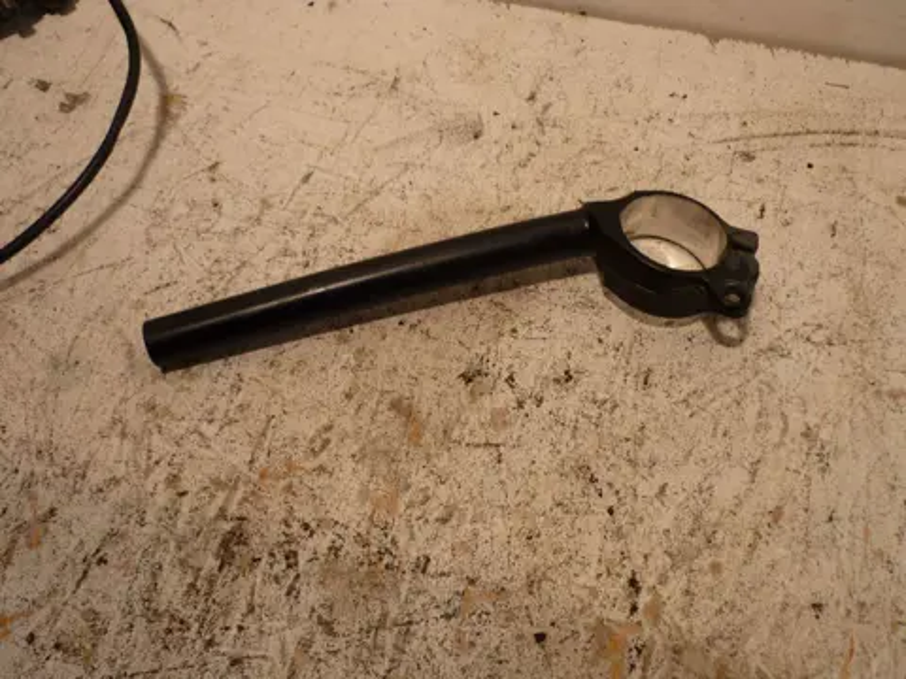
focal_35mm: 33
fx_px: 864
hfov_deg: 55.4
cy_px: 340
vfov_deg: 42.9
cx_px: 453
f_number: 2.8
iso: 80
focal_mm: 5.5
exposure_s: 1/40
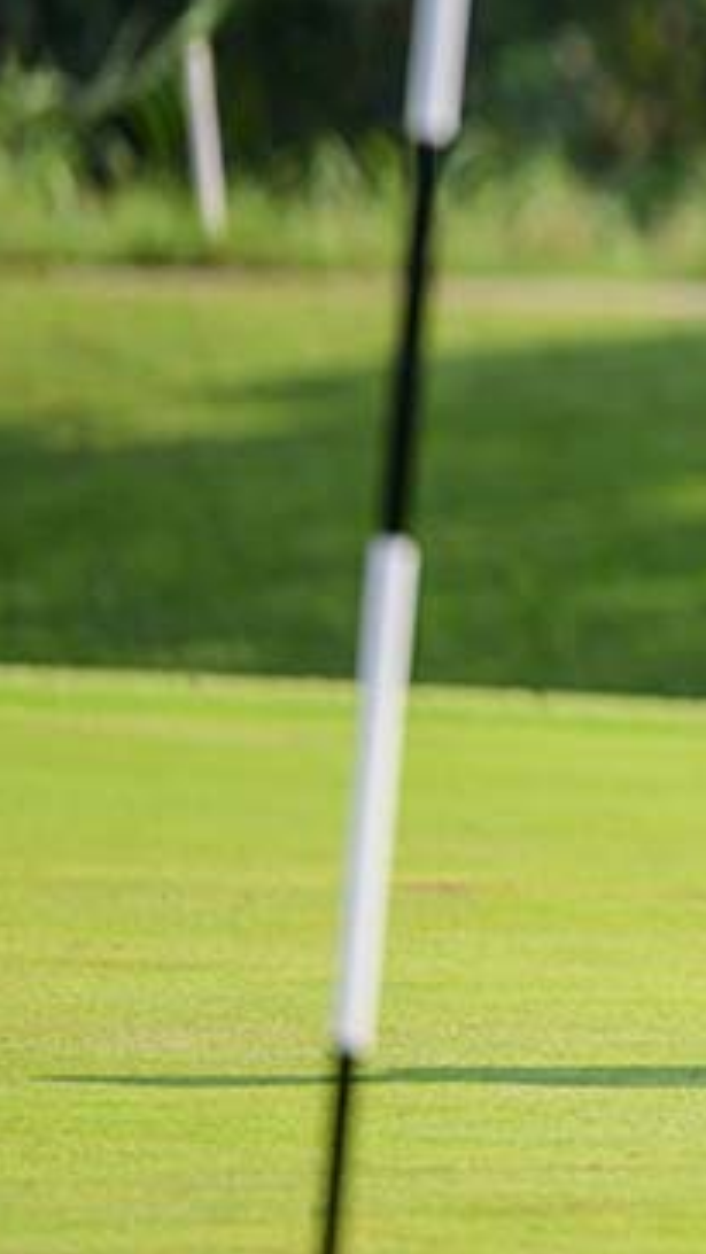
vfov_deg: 3.9
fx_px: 18354
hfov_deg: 2.2
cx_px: 1512
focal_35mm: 552
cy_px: 320
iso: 500
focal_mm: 200
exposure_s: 1/4000
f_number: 2.8
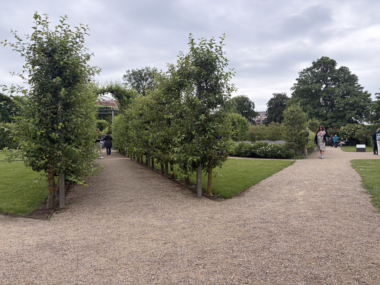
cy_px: 142
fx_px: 285
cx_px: 190
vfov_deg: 53.1
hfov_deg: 67.3
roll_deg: +0.8
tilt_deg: +1.0
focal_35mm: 26
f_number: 1.6
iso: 50
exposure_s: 1/647
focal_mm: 5.96
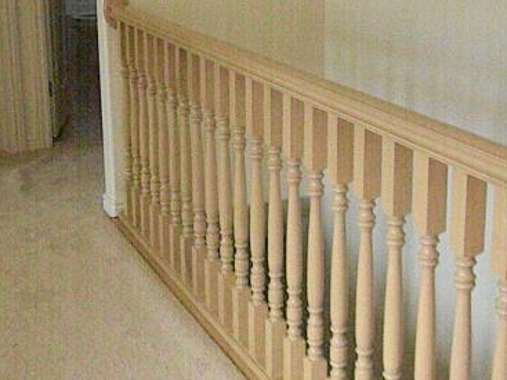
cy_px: 113
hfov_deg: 31.7
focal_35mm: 61
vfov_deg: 23.9
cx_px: 227
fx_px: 893
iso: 3200
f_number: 3.7
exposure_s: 1/193
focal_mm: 6.4
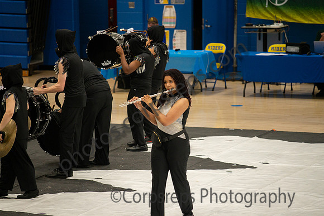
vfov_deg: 6.9
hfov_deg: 10.3
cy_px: 108
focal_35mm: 200
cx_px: 162
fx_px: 1800
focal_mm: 200
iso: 3600
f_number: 4
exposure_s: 1/500
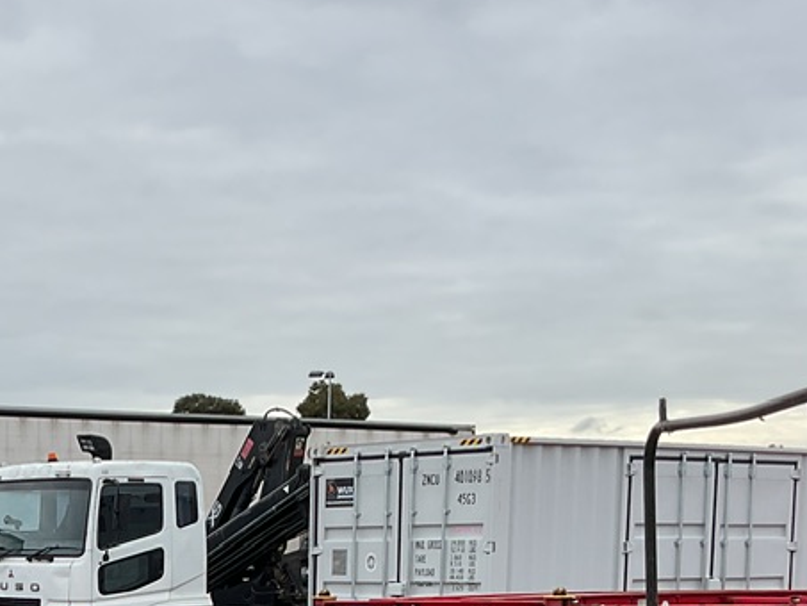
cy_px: 829
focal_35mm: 82
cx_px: 43
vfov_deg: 16.8
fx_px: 1912
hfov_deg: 23.1
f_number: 1.8
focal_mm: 3
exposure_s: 1/816
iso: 16
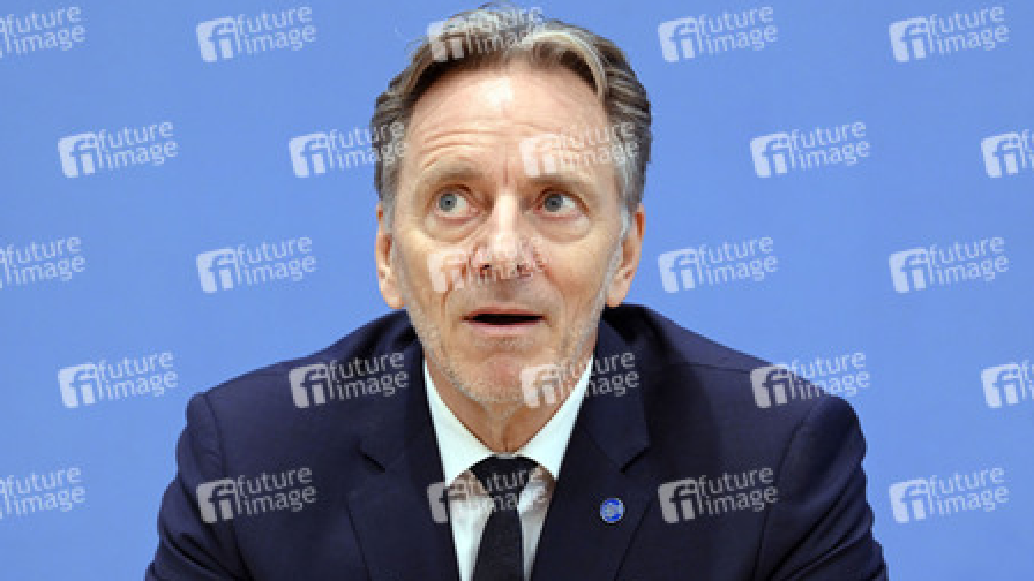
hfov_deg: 18.2
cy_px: 323
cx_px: 518
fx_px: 3235
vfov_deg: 10.3
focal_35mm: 118
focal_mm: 112
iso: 5000
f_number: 5.6
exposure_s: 1/640
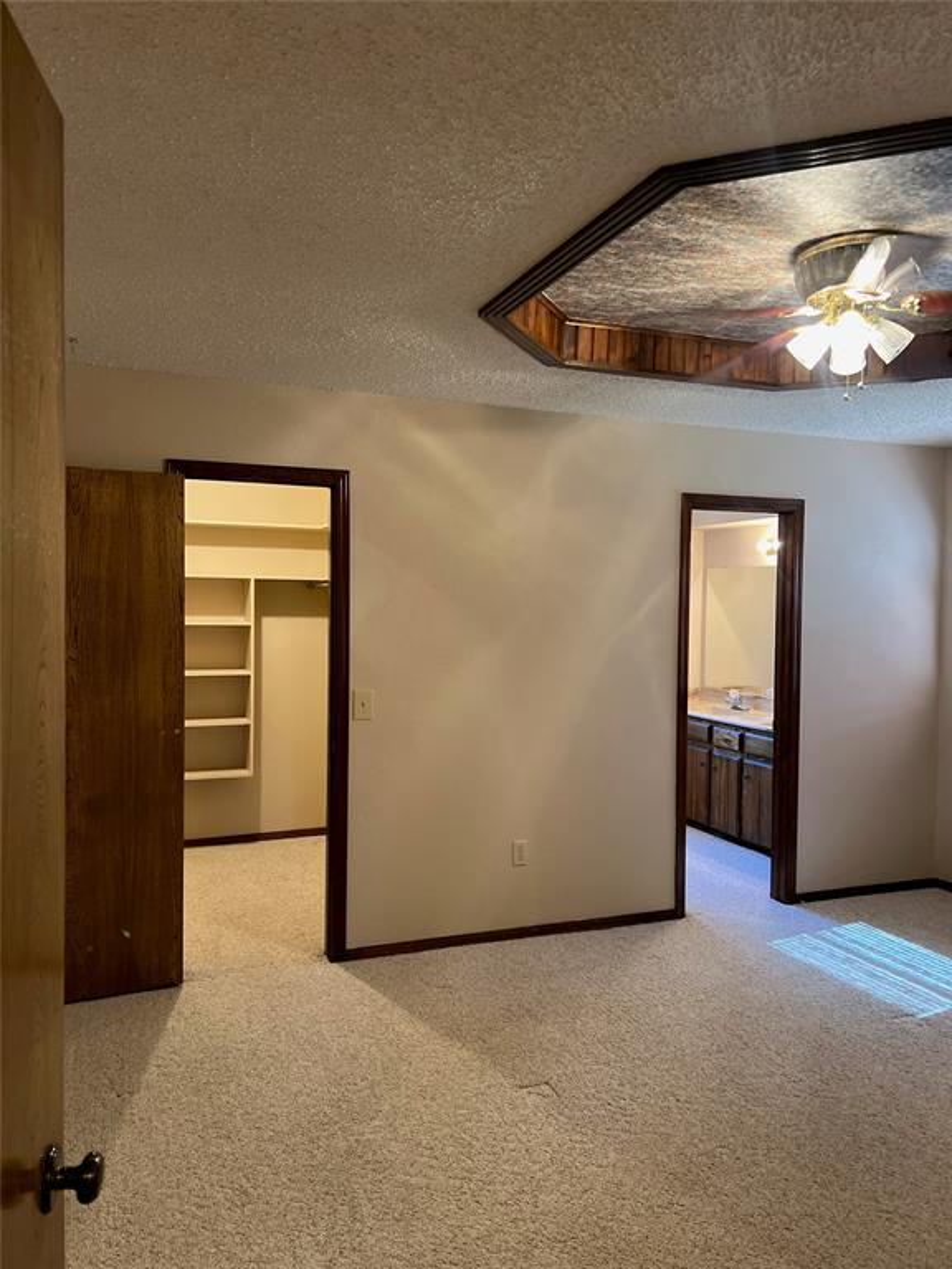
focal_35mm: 26
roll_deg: +0.3
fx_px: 953
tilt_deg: -0.9
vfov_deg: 67.3
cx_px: 476
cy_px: 634
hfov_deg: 53.1
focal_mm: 5.7
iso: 250
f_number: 1.5
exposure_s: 1/60
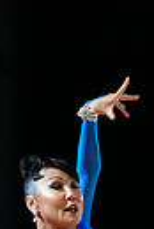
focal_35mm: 532
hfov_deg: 2.6
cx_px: -121
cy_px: 382
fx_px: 3404
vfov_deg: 3.8
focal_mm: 119
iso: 2500
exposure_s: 1/320
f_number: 4
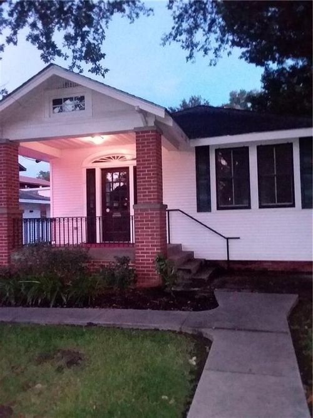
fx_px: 350
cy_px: 209
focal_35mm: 29
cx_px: 156
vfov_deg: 61.7
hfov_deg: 48.2
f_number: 1.9
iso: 640
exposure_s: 1/17
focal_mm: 2.47
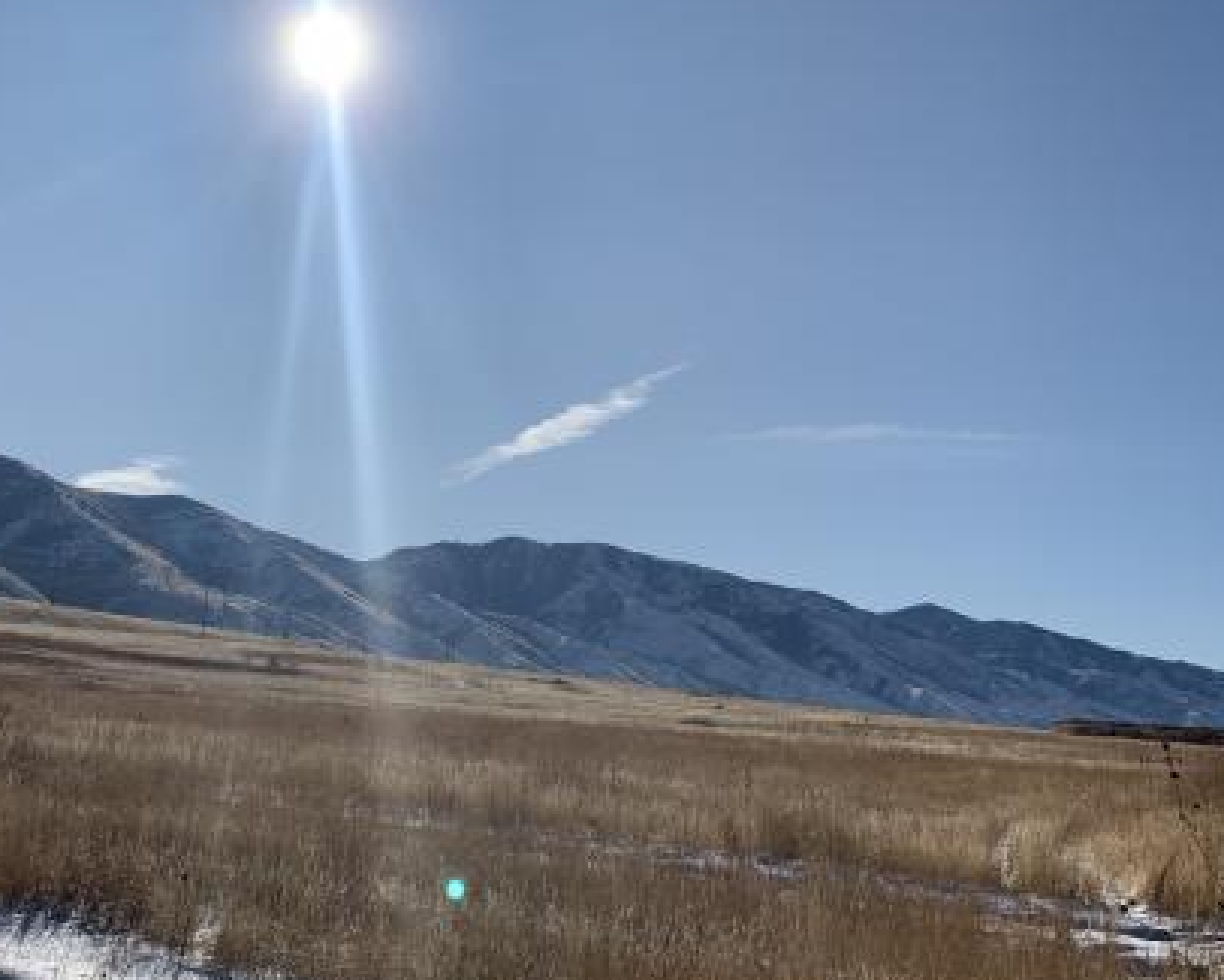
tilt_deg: +8.8
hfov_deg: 45.0
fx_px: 1449
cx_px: 392
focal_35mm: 40
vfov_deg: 37.4
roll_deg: -2.2
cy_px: 495
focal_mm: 4.25
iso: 25
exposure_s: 1/8000
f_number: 1.8
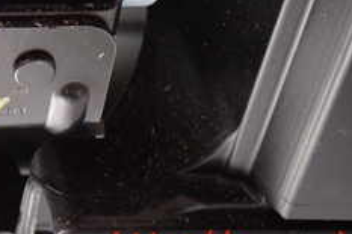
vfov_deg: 10.6
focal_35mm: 126
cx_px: 2
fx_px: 1231
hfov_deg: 16.0
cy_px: -74
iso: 250
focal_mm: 8.4
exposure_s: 1/50
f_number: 3.1
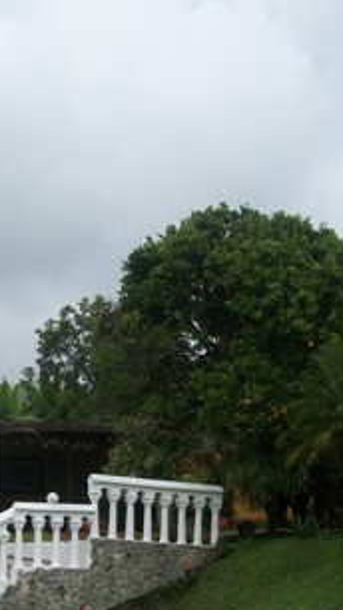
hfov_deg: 16.1
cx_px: -32
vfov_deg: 28.4
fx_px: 1181
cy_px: 476
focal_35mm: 73
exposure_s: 1/500
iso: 80
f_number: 5.5
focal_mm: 5.7
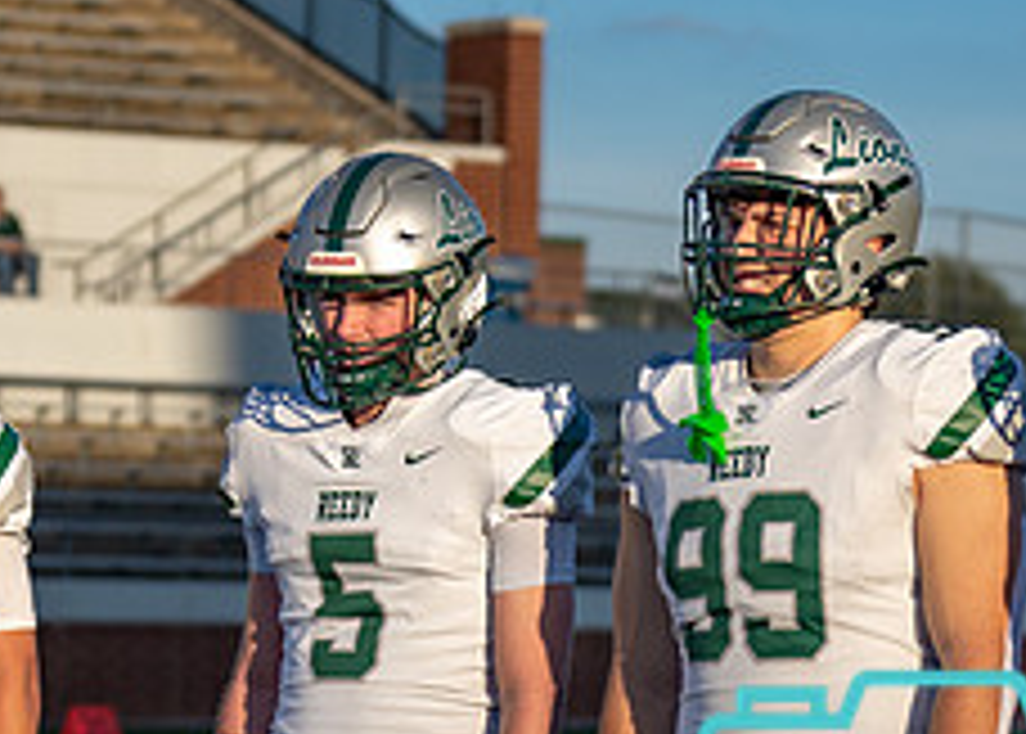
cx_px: 618
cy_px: 901
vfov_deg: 6.8
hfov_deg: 9.5
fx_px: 6150
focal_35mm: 211
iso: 100
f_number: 2.8
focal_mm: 70
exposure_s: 1/2500
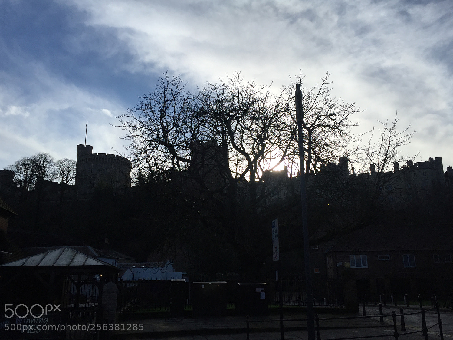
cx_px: 228
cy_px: 169
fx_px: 406
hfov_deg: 58.3
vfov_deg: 45.4
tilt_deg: +15.6
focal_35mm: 31
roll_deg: -0.3
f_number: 2.2
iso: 32
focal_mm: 4.15
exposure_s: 1/3968
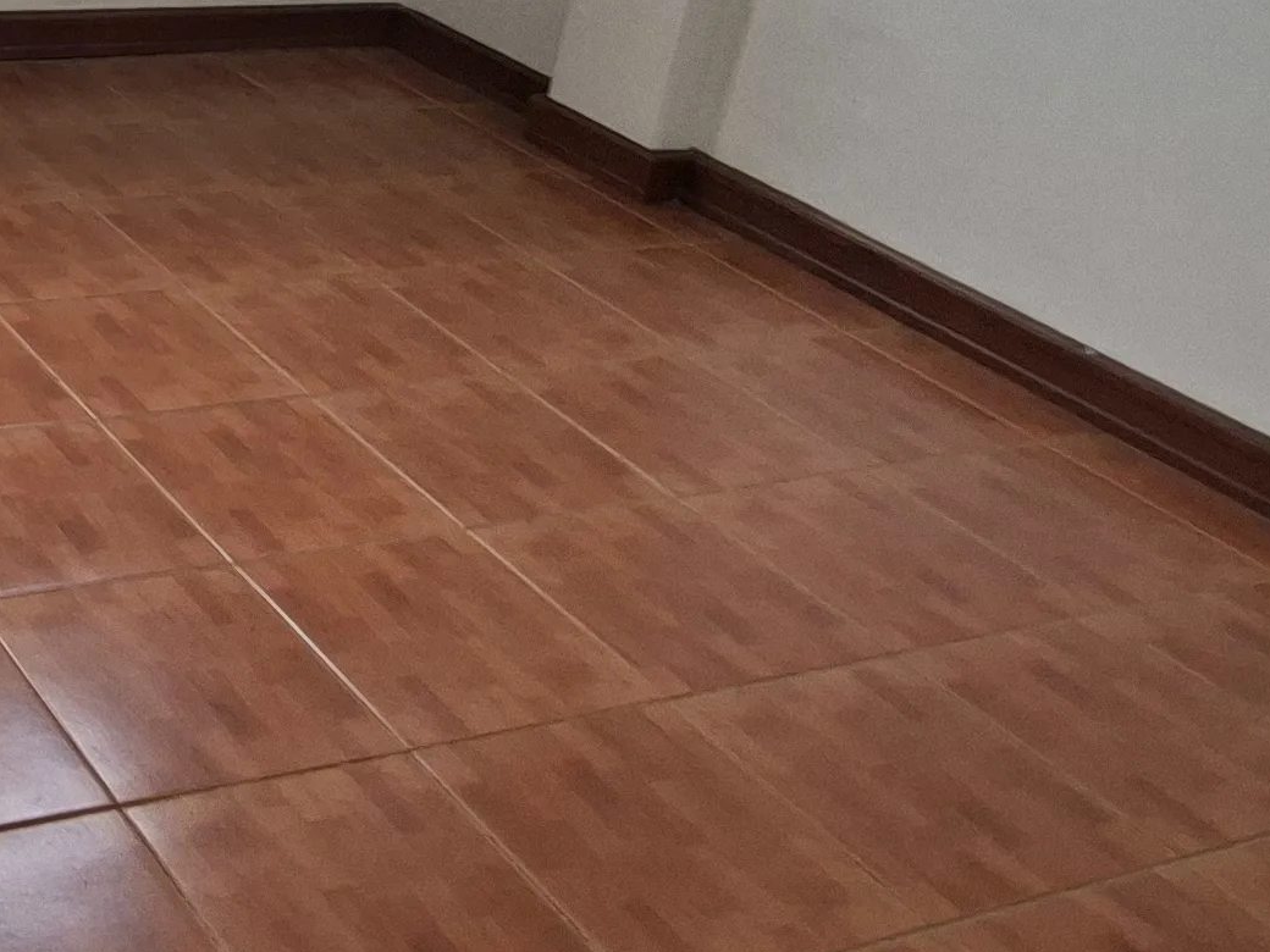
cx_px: -178
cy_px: 72
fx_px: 1834
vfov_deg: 27.9
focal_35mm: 50
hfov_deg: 32.7
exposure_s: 1/40
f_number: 2.2
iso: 40
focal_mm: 1.74
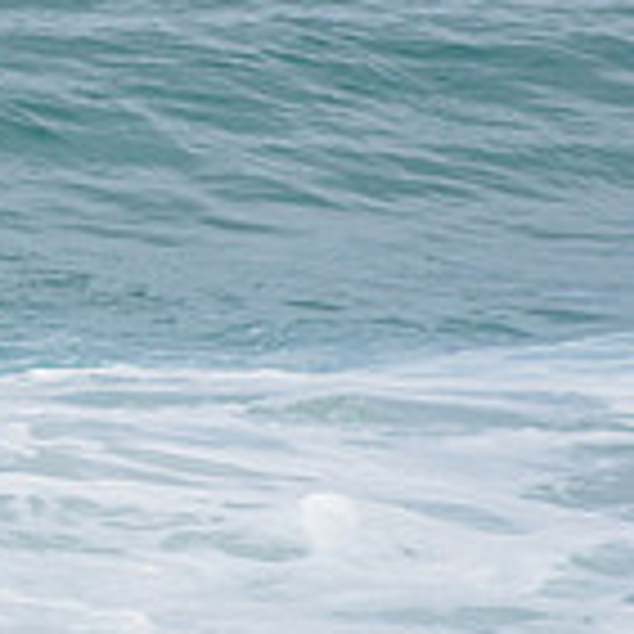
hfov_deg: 0.8
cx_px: -944
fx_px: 44489
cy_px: 26
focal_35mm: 2147
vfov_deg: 0.8
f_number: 5.6
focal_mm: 500
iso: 125
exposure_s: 1/2000
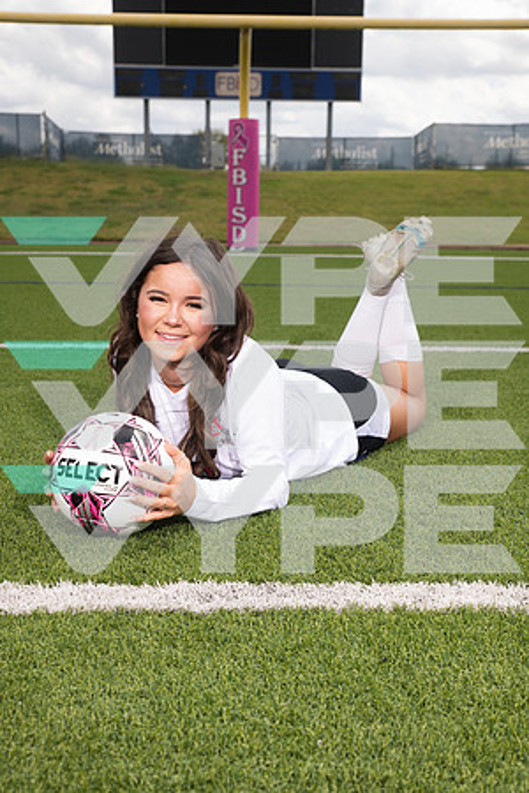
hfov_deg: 29.2
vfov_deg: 42.7
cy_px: 396
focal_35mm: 46
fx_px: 1014
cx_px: 264
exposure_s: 1/320
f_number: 7.1
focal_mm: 46
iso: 125
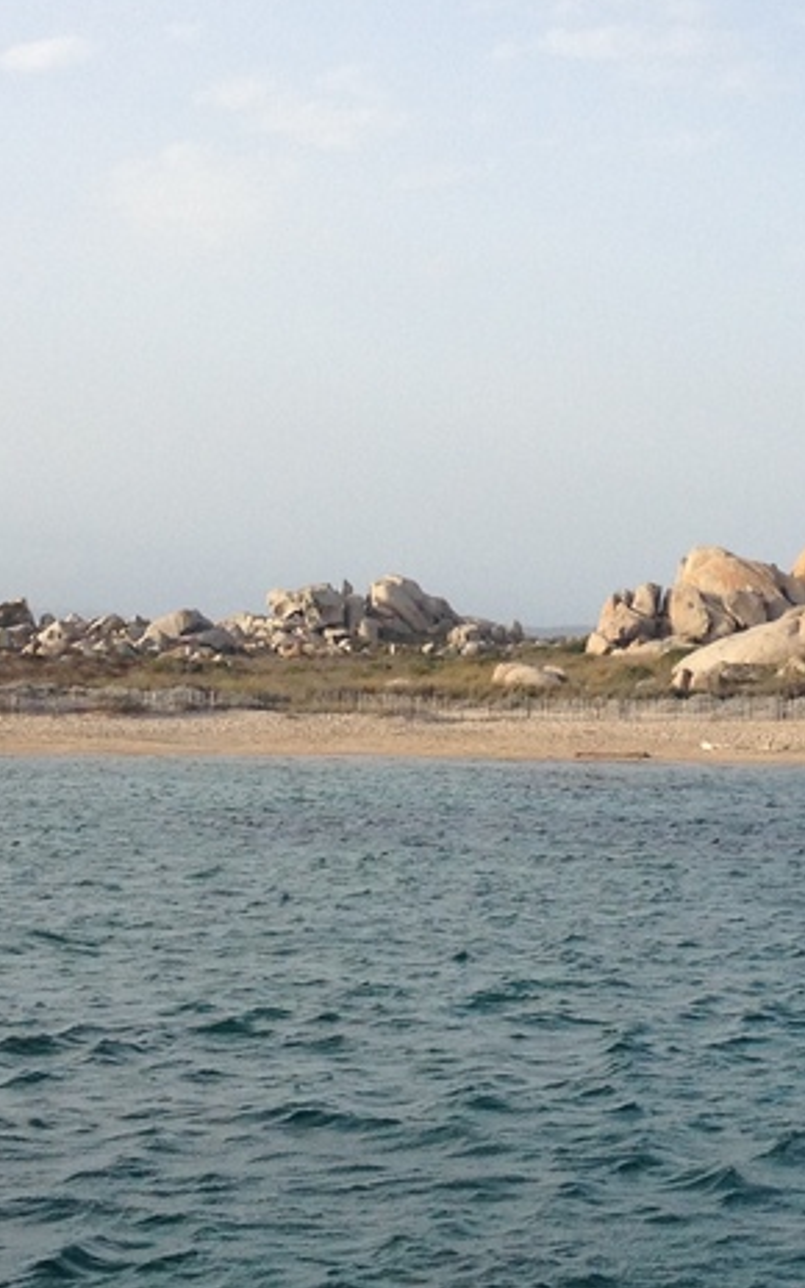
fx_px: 3370
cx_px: 666
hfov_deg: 13.5
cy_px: 455
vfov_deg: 21.6
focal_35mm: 96
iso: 64
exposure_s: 1/986
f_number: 2.4
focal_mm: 4.28
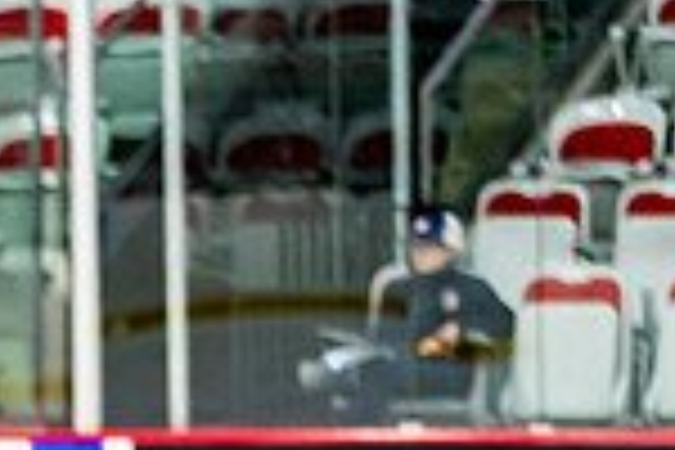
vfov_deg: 2.6
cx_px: -396
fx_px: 9768
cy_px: 734
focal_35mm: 521
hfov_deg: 3.9
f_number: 2.8
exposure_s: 1/640
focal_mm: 120
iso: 1600
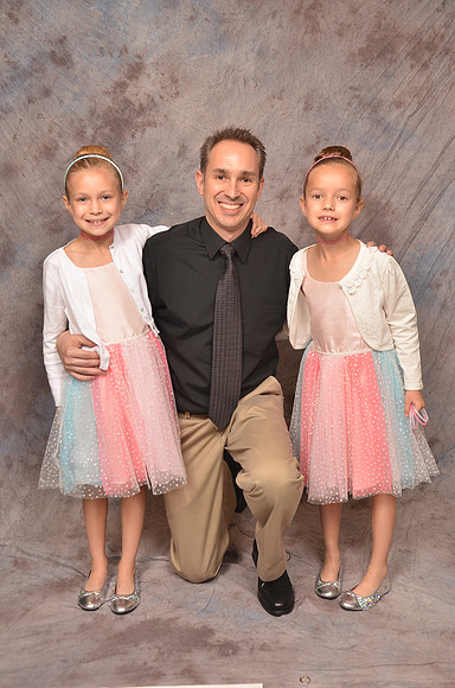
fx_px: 800
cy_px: 344
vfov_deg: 46.5
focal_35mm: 42
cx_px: 228
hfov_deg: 31.7
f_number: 5.6
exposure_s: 1/60
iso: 200
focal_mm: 28
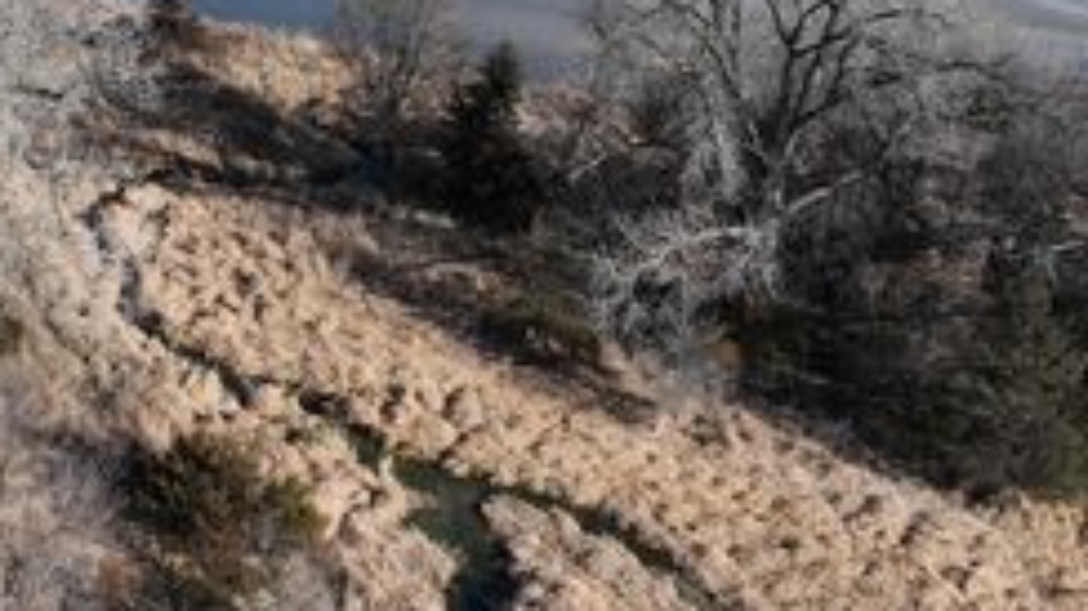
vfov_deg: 25.2
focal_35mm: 46
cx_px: 152
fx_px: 1326
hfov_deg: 41.7
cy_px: 62
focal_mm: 12.29
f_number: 2.8
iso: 150
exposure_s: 1/2500
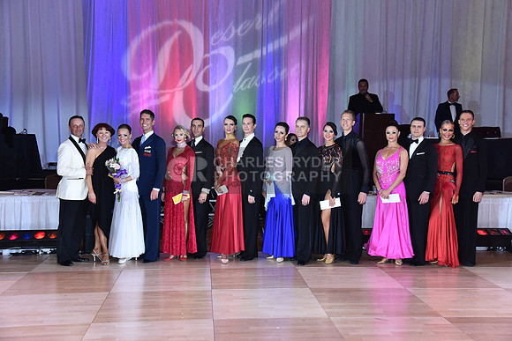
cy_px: 170
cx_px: 256
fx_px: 654
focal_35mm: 46
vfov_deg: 29.3
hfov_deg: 42.7
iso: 2000
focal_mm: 46
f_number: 5.6
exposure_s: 1/250
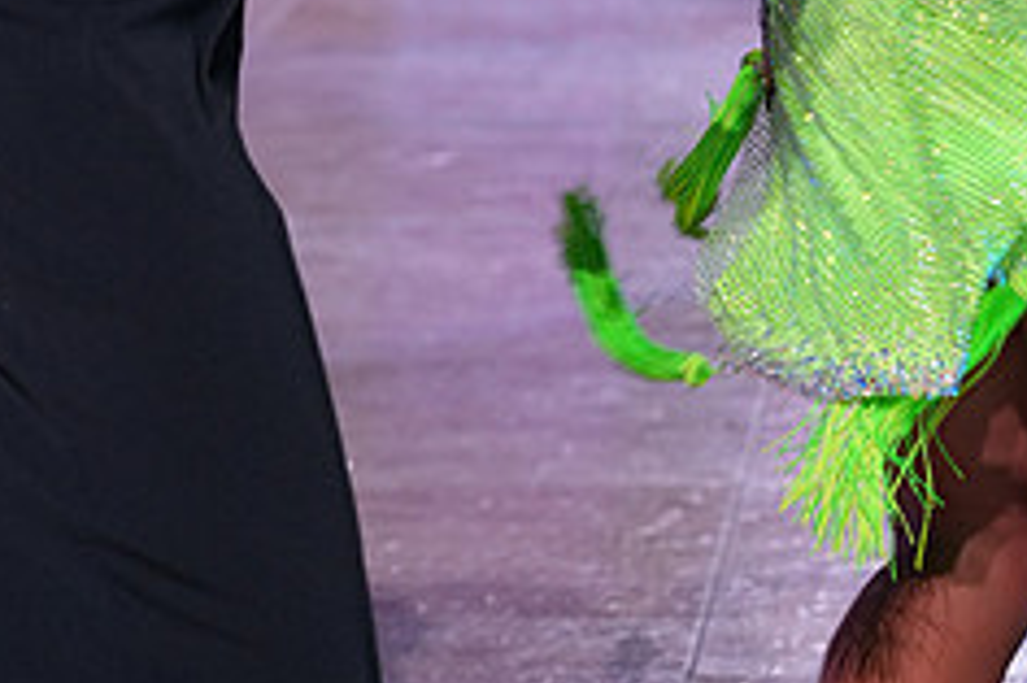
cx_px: 712
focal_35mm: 234
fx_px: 6671
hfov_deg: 8.8
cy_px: -479
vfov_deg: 5.8
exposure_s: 1/200
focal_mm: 95
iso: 2500
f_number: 5
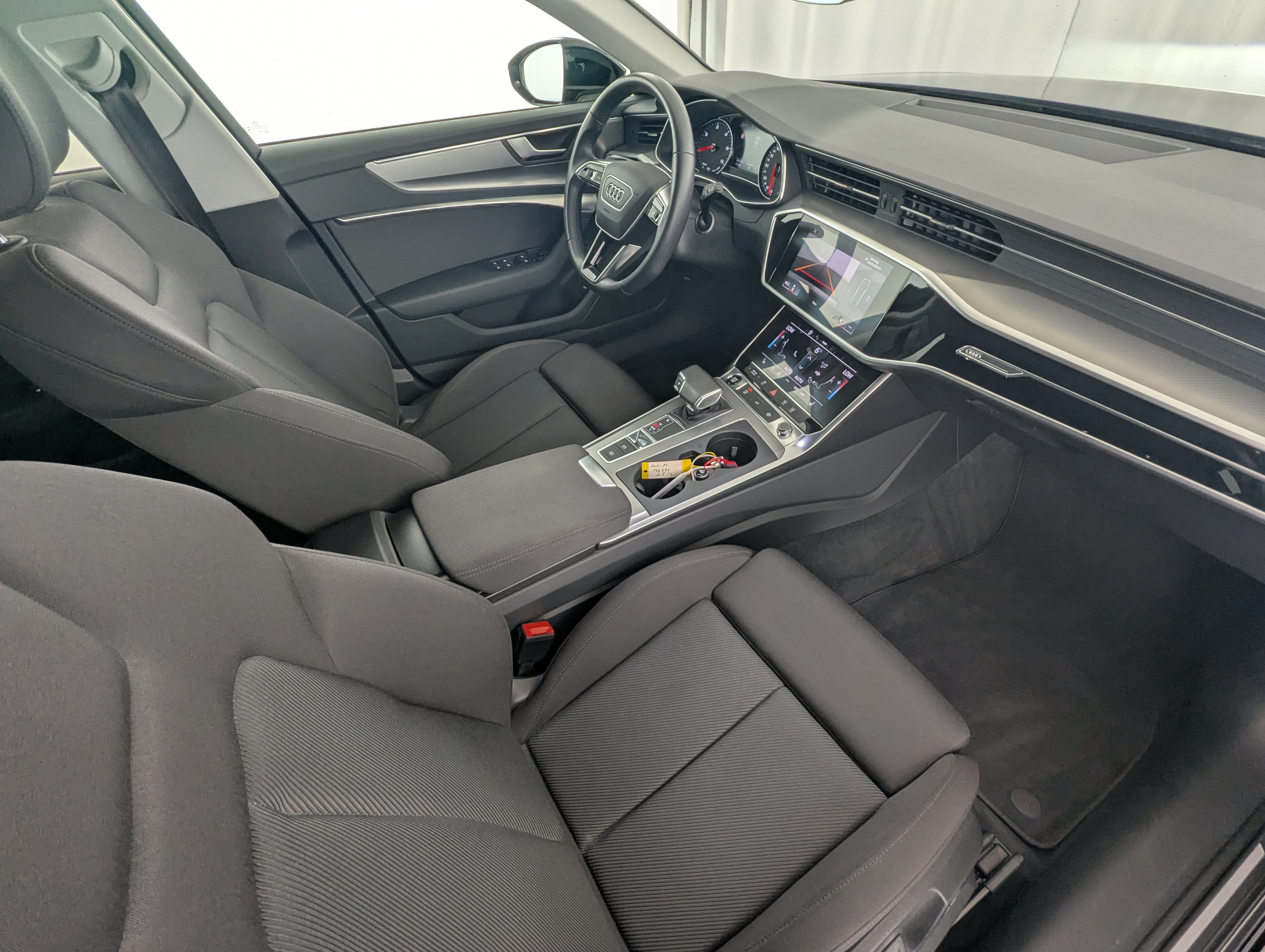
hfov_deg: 94.4
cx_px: 632
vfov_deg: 78.2
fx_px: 586
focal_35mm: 16
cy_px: 476
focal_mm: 2.35
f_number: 2.2
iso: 67
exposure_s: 1/47.3
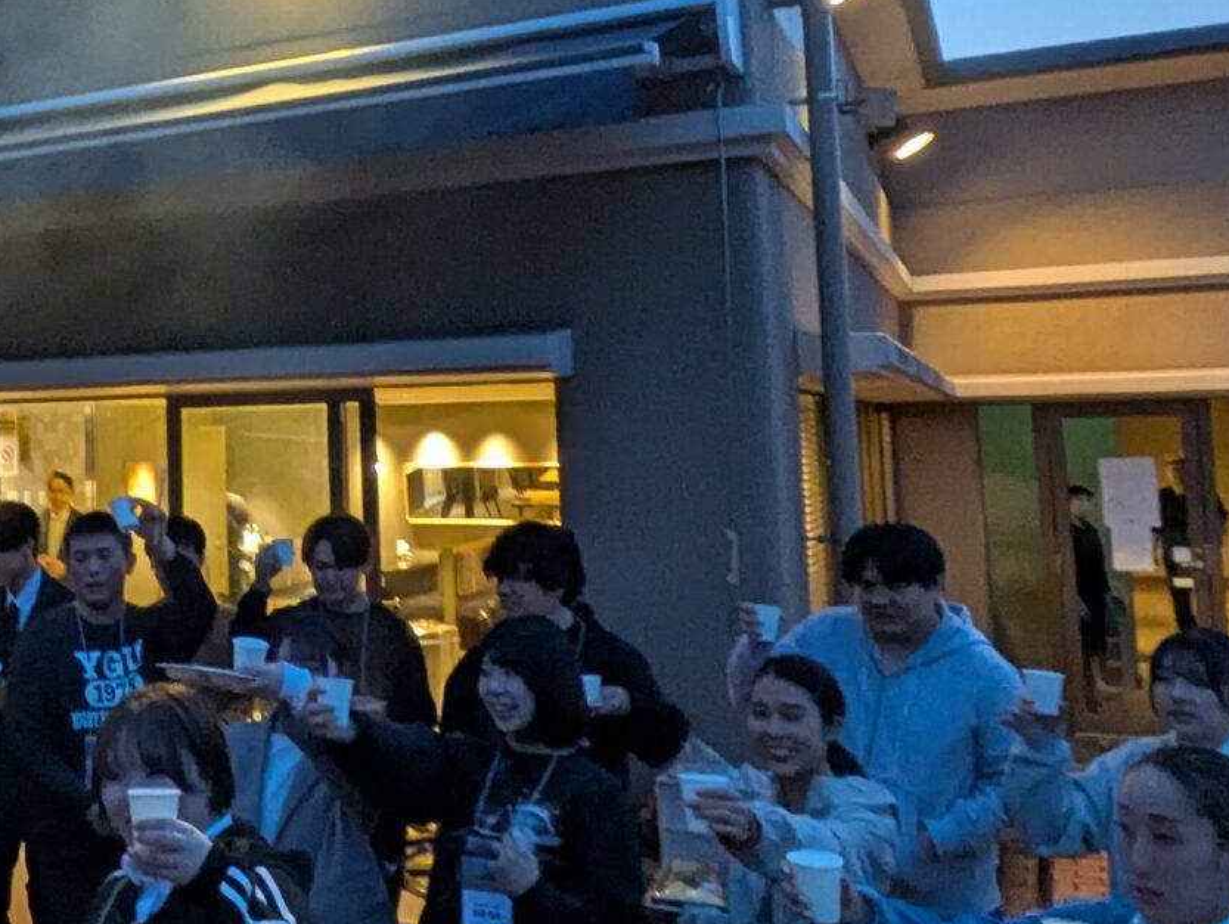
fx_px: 1528
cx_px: 112
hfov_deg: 40.4
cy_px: 300
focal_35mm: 43
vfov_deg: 33.3
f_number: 2.2
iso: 248
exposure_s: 1/25
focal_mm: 1.83
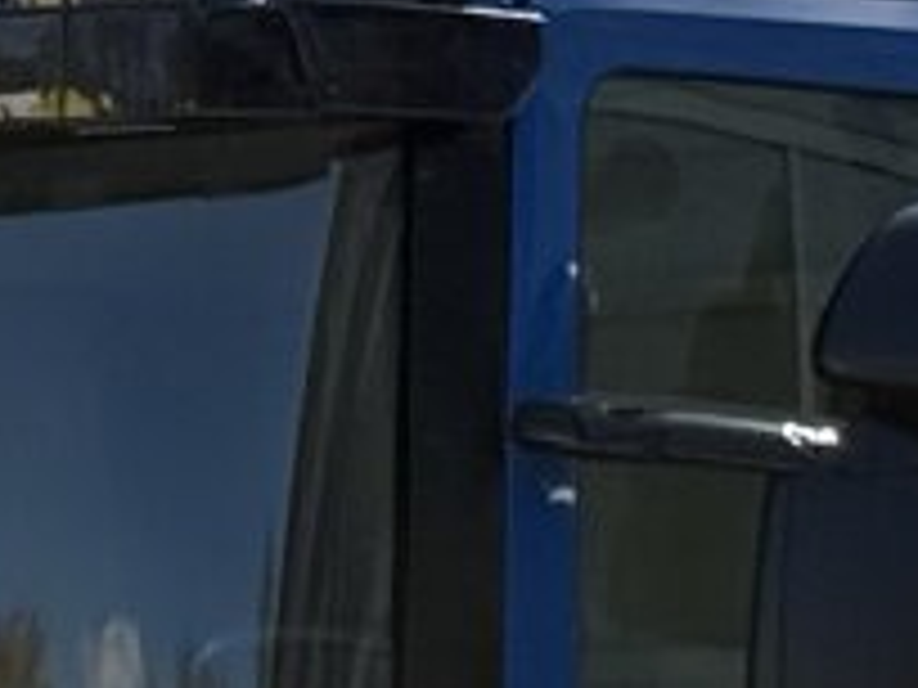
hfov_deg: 5.2
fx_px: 9971
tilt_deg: +1.0
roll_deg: -0.1
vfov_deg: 3.9
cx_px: 1328
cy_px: 1214
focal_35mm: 376
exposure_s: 1/4587
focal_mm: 6.76
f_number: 1.78
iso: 100
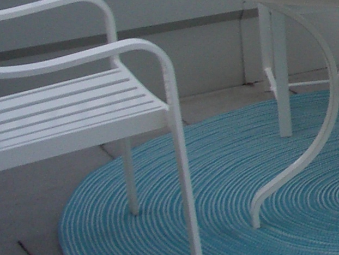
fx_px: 1411
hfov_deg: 12.7
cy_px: 6
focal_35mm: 144
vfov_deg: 10.2
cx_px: 571
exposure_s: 1/320
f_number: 4.3
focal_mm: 5.8
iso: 80
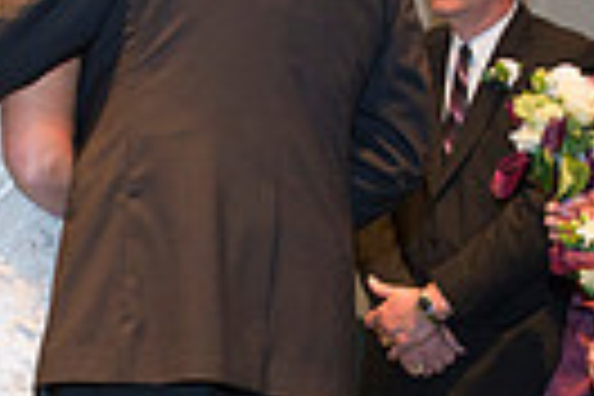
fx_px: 2326
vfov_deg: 9.7
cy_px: 279
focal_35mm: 141
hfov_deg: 14.5
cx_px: 117
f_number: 4
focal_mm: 32
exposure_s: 1/60
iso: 1600
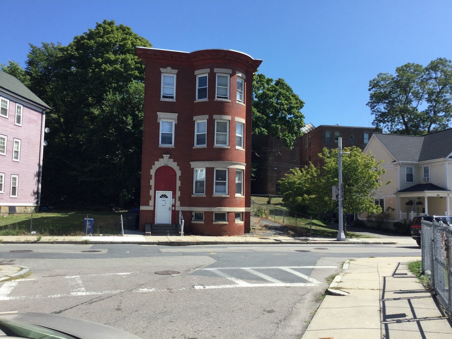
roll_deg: -2.0
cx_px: 226
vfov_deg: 45.4
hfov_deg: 58.4
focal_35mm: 31
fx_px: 405
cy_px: 170
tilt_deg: +4.8
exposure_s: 1/754
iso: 25
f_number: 2.4
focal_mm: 3.3
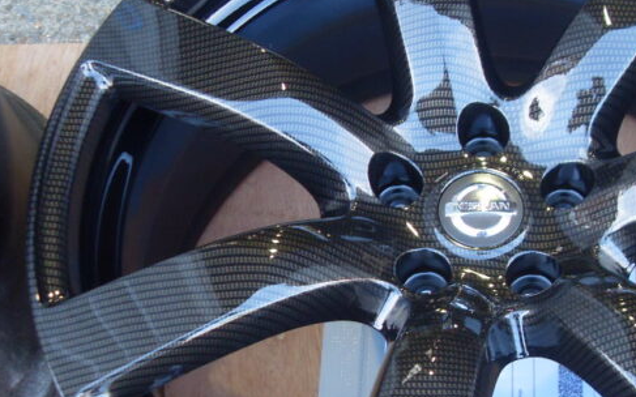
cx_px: 518
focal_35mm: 61
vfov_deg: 21.2
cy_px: 272
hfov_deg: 32.5
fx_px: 1057
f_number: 2.8
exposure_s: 1/45
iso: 160
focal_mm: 6.3
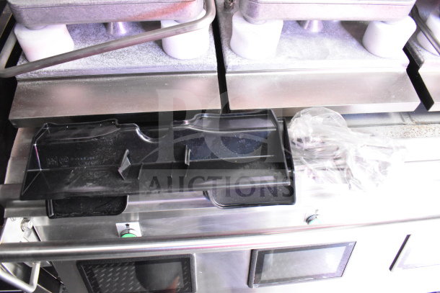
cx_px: 220
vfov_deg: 48.0
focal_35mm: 27
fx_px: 330
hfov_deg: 67.4
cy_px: 146
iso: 6400
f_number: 5
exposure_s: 1/100
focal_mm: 18
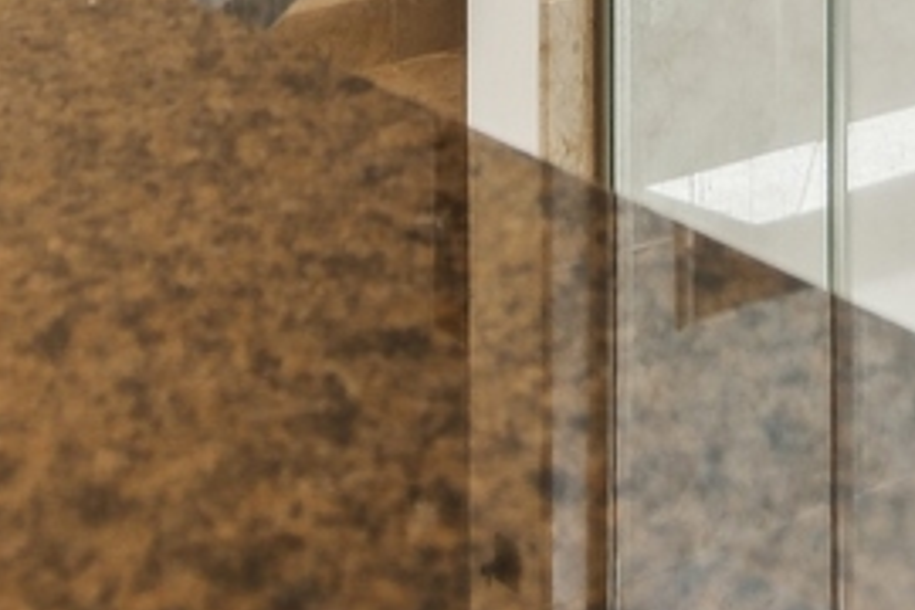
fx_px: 2745
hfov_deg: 18.7
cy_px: -891
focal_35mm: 108
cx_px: 762
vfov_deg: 10.7
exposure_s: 1/125
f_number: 8
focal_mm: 12
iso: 200
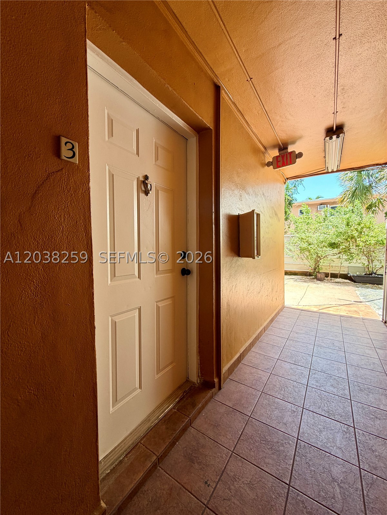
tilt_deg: -2.2
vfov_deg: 102.1
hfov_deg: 85.7
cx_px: 194
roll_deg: -0.2
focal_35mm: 14
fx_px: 209
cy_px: 258
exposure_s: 1/121
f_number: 2.2
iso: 80
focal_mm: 2.22
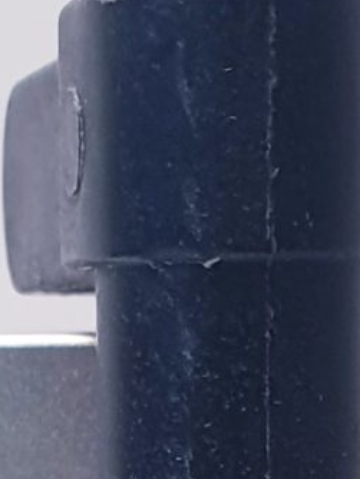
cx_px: 179
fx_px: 2756
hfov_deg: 7.5
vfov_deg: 8.4
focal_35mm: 199
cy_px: 1424
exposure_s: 1/50
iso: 80
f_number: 2.4
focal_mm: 4.3
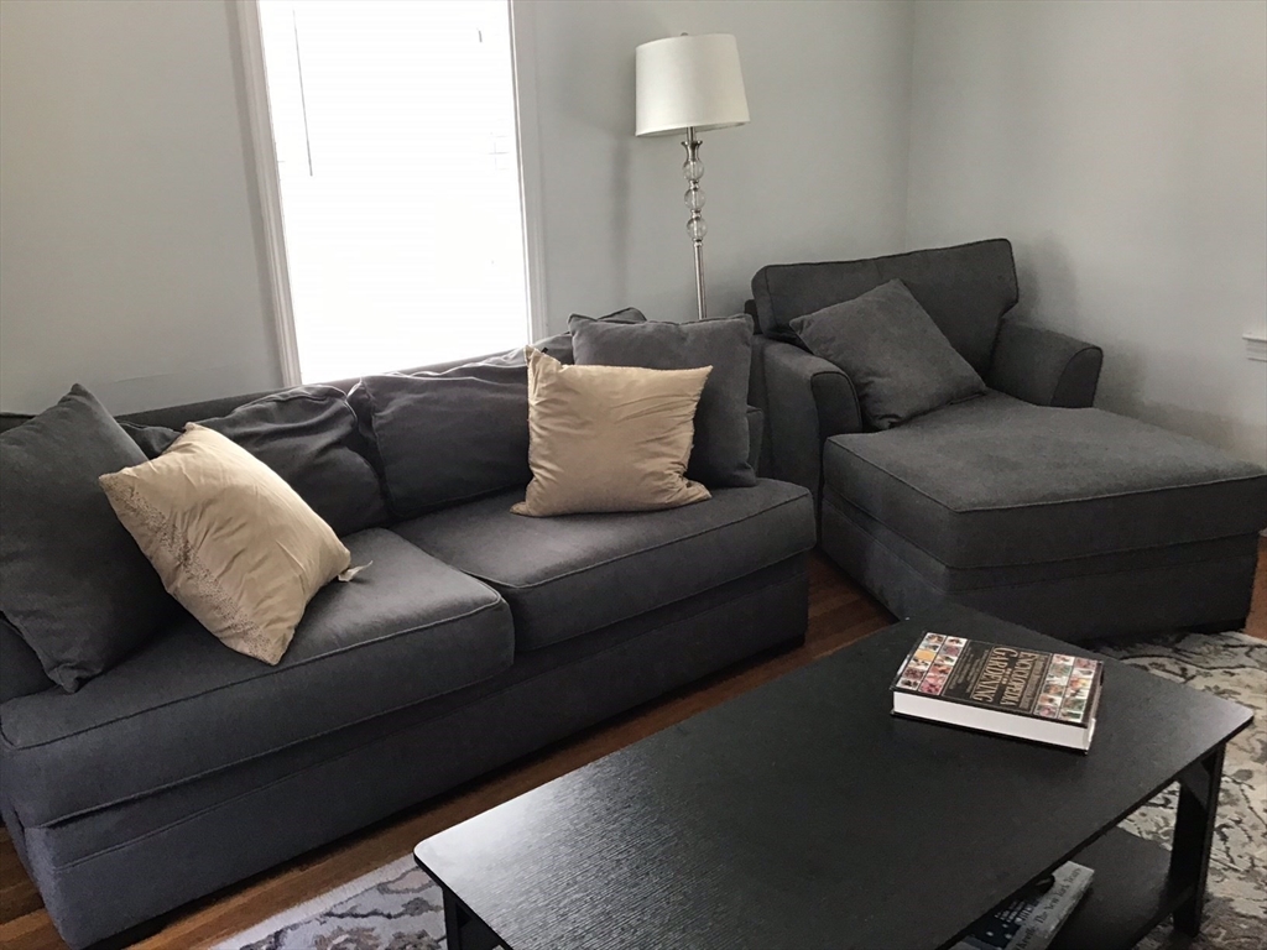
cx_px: 634
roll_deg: +2.1
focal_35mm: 31
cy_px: 475
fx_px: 1135
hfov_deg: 58.4
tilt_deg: -17.5
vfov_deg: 45.4
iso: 64
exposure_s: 1/30
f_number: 2.4
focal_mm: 3.3
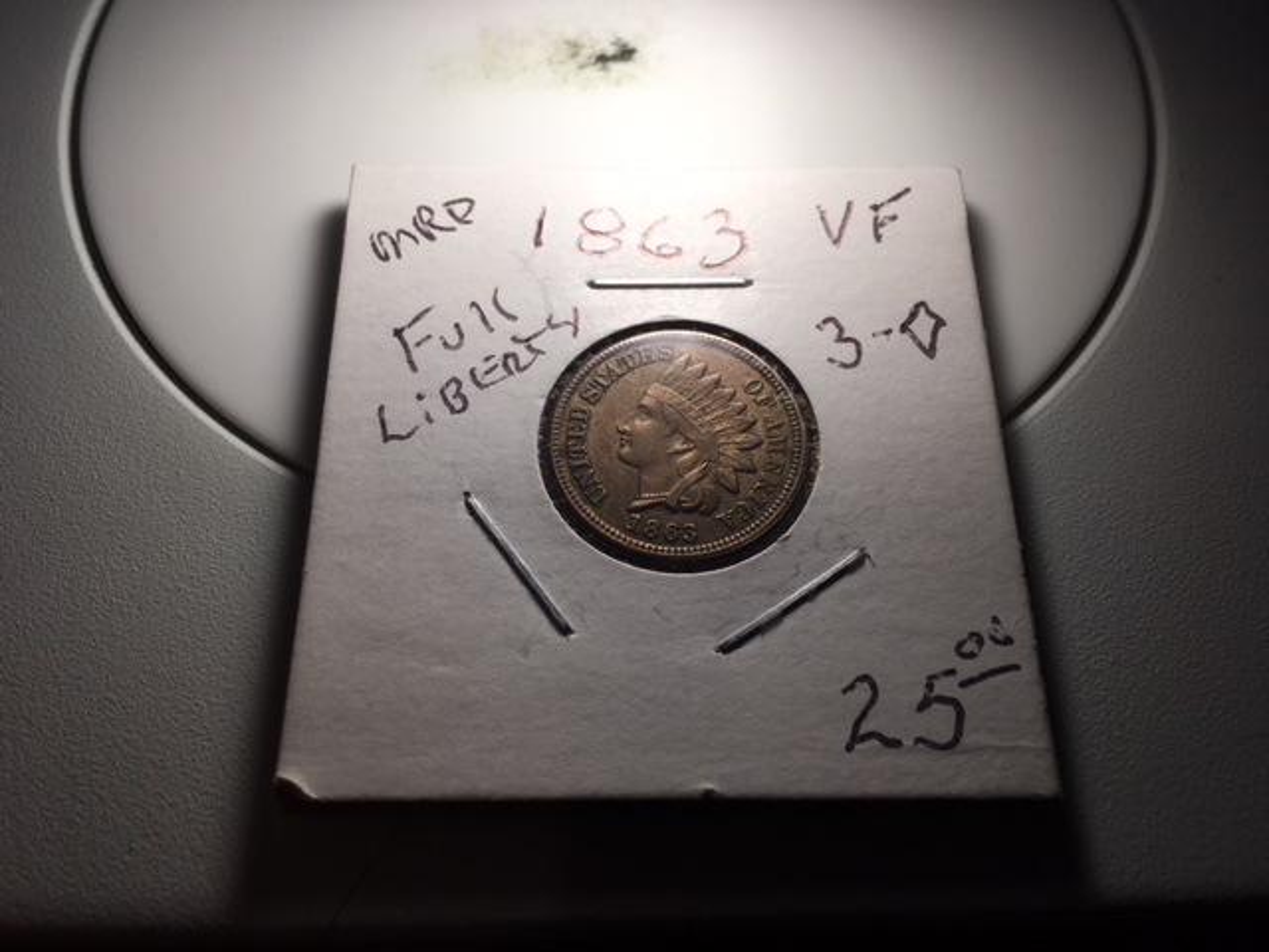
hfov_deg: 61.7
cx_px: 634
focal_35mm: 29
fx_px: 1063
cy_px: 476
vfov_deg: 48.2
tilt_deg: -62.6
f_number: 2.2
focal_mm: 4.15
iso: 25
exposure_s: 1/142
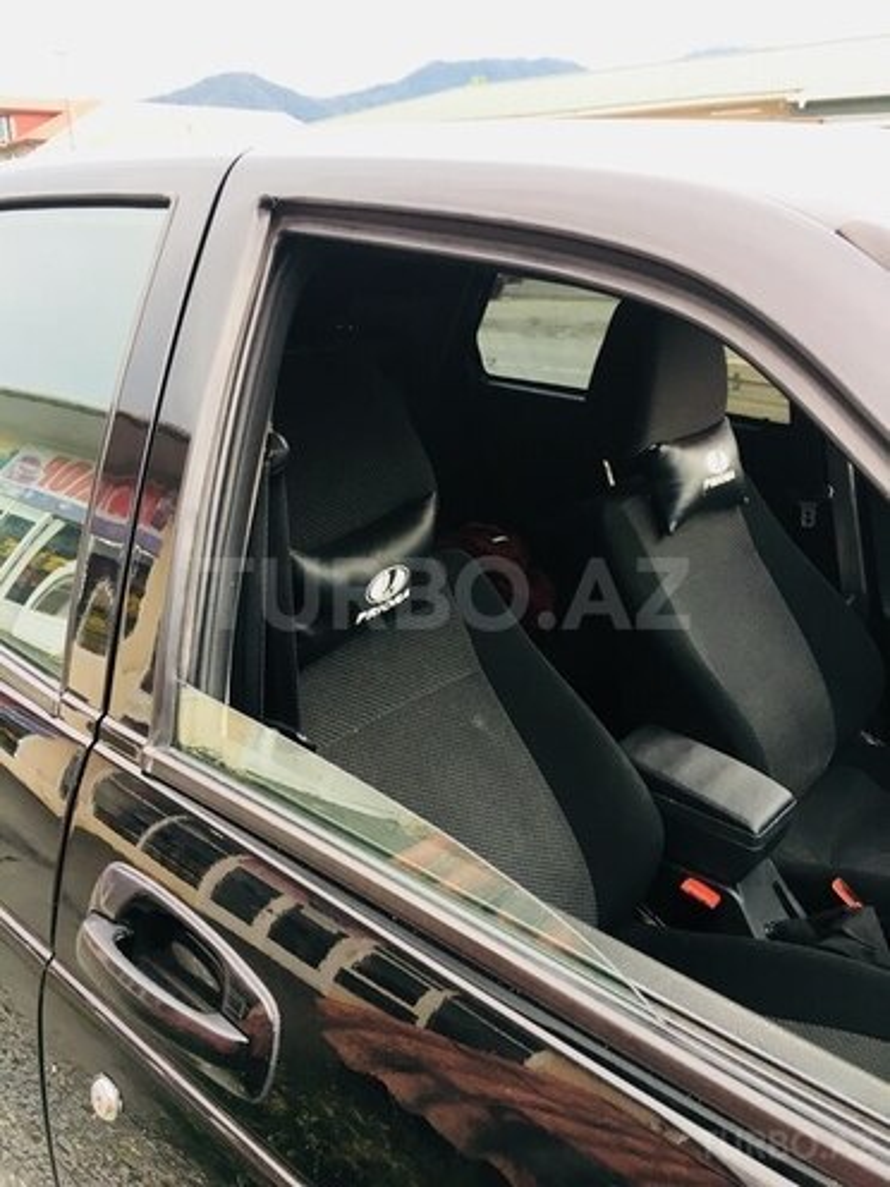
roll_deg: +0.1
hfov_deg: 48.2
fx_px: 994
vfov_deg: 61.7
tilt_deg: -19.7
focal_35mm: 29
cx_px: 445
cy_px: 594
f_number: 2.2
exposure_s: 1/33
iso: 25
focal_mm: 4.15
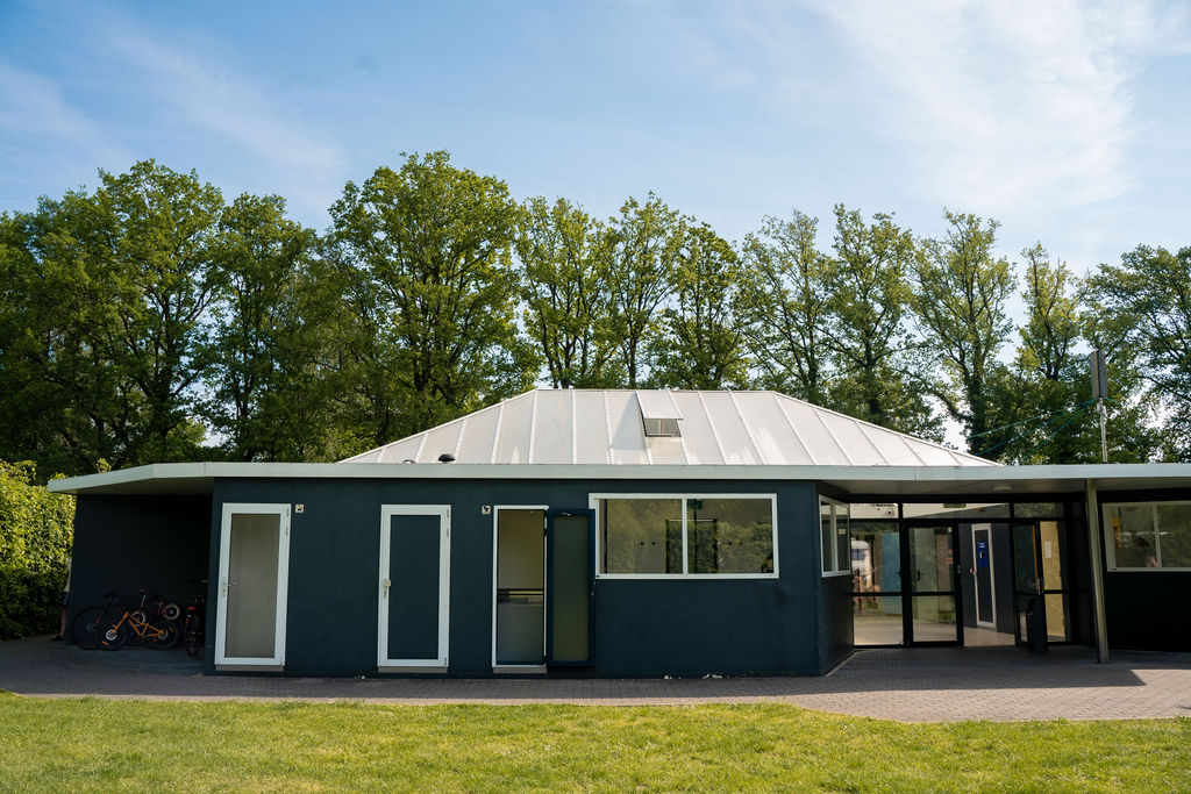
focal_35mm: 28
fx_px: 926
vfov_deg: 46.4
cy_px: 397
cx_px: 596
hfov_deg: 65.5
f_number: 7.1
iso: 640
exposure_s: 1/800
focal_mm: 28
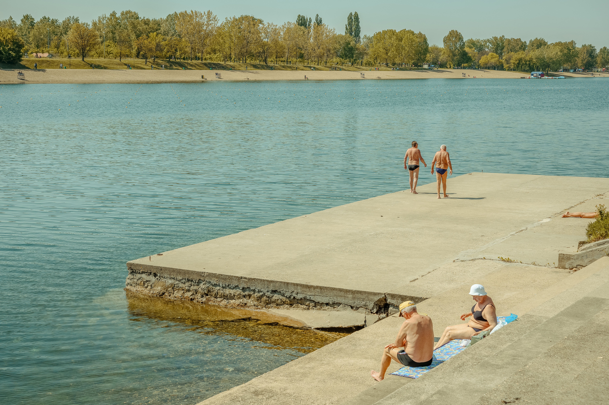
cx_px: 304
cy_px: 202
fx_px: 930
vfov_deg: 24.6
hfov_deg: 36.3
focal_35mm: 55
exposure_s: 1/500
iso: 100
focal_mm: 55
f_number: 8
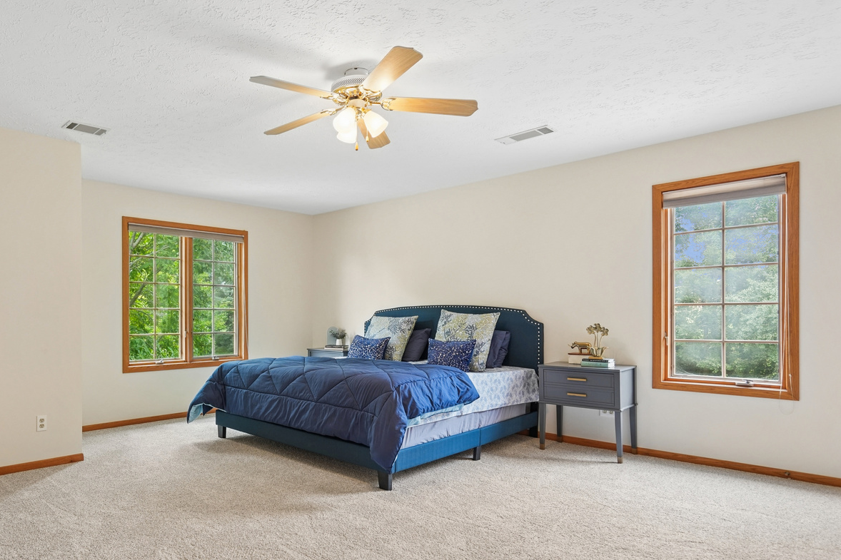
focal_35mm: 22
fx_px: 514
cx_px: 282
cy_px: 325
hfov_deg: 76.2
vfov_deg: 56.9
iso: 400
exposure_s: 1/40
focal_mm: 16
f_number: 4.5
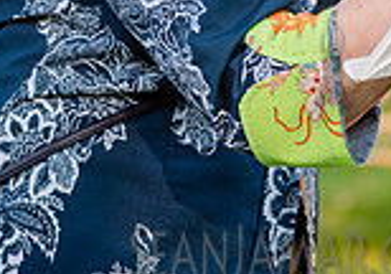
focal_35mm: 348
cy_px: -202
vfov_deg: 4.1
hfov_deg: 5.8
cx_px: 290
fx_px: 3841
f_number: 4
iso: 500
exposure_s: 1/250
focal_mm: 86
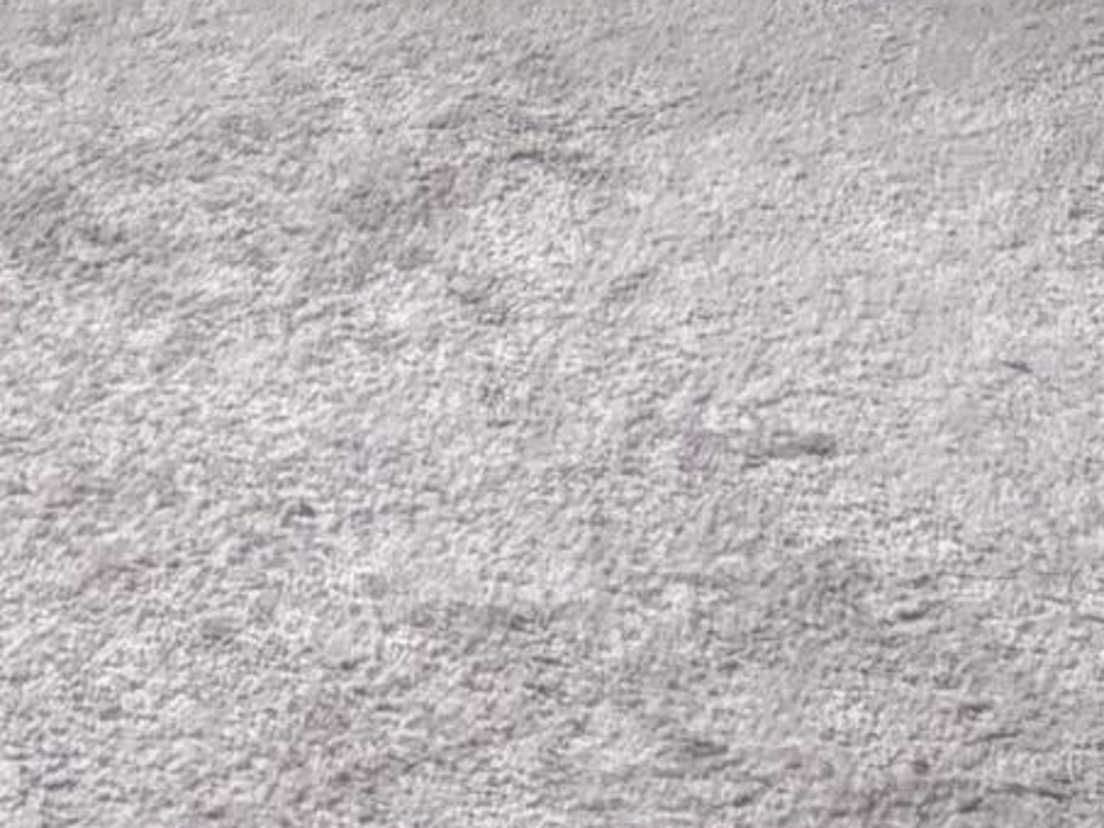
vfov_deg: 7.6
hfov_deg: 10.9
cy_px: -1617
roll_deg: +1.5
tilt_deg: -7.0
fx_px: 5487
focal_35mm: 172
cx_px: -790
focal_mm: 5.96
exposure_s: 1/60
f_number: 1.6
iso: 250
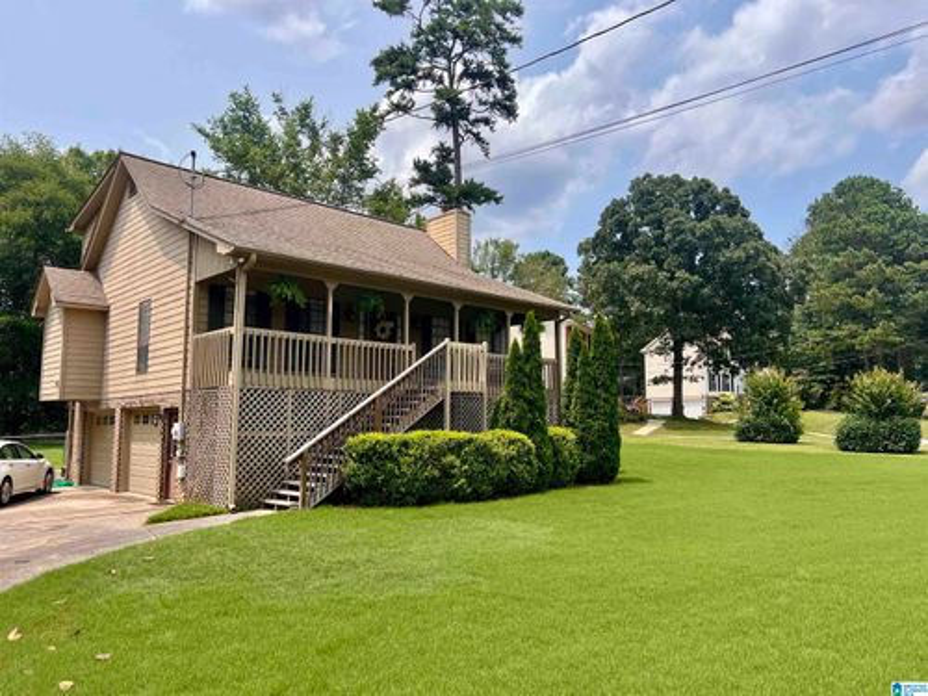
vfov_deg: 53.1
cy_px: 348
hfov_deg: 67.3
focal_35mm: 26
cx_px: 464
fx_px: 697
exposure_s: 1/3831
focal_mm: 5.7
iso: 50
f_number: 1.5
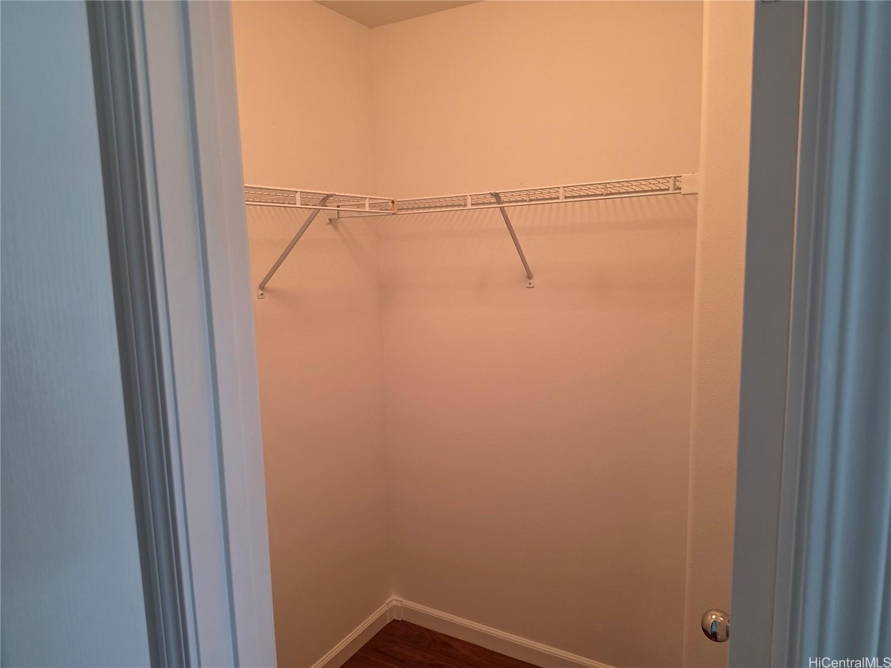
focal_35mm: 23
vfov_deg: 58.9
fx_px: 592
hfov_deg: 73.9
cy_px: 334
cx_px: 446
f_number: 1.4
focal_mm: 6.5
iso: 160
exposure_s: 1/120
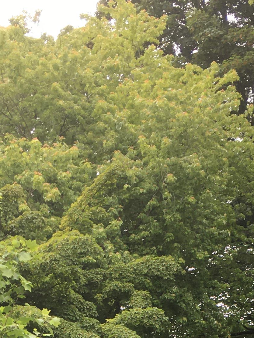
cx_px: 166
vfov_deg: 16.5
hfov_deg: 14.1
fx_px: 1028
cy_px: 555
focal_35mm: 105
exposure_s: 1/233
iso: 25
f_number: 2.2
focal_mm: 4.15
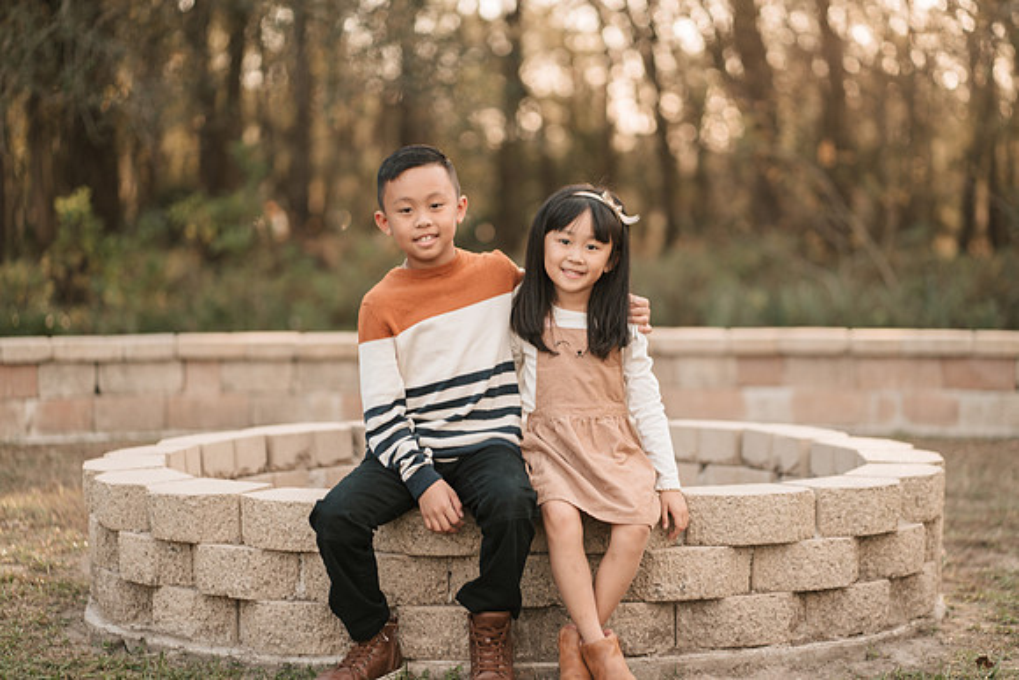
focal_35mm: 86
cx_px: 510
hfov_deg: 23.5
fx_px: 2446
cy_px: 340
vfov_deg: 15.8
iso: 160
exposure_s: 1/500
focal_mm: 85
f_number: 2
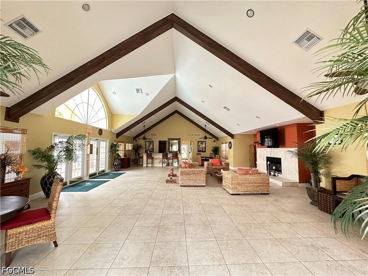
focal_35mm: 14
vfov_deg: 85.7
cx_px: 184
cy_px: 138
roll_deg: +0.2
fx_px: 149
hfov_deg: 102.1
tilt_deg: +4.6
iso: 320
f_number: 2.2
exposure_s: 1/99
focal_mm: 2.22
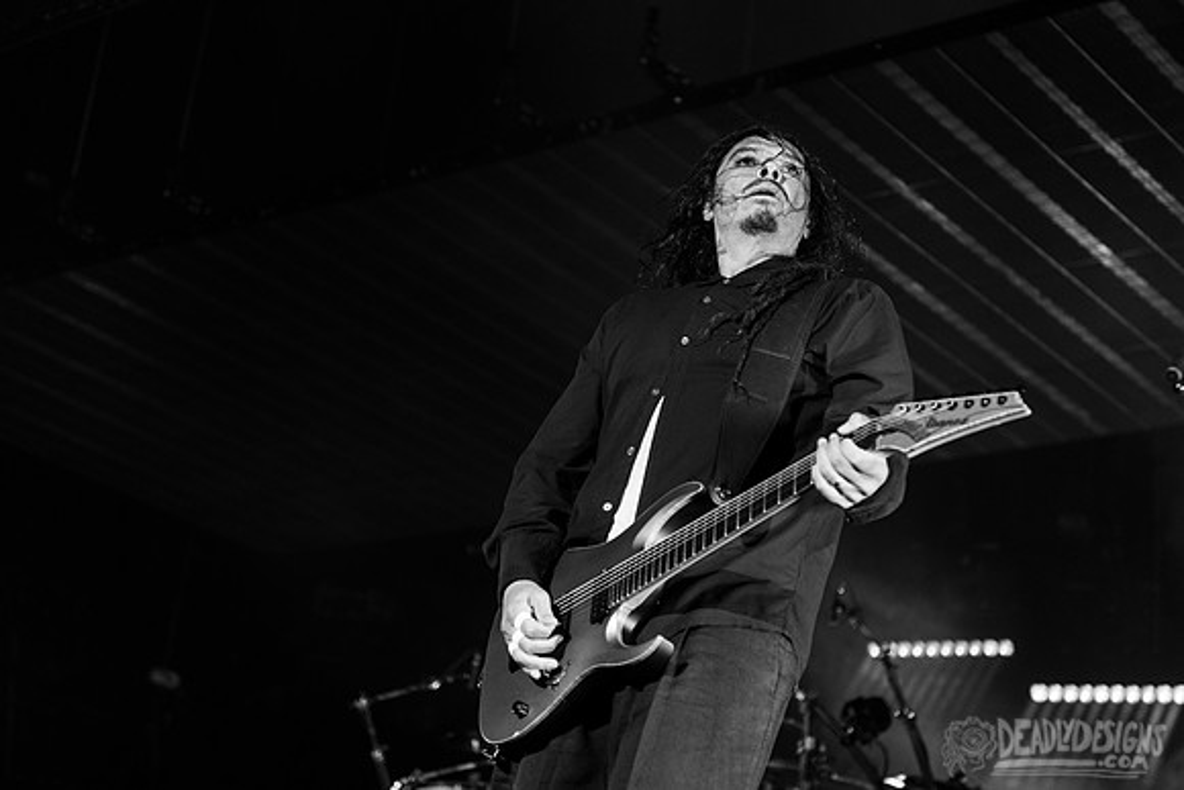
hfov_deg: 28.6
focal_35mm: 71
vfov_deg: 19.3
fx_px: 2320
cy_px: 376
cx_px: 642
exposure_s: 1/500
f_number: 3.2
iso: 1000
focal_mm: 58
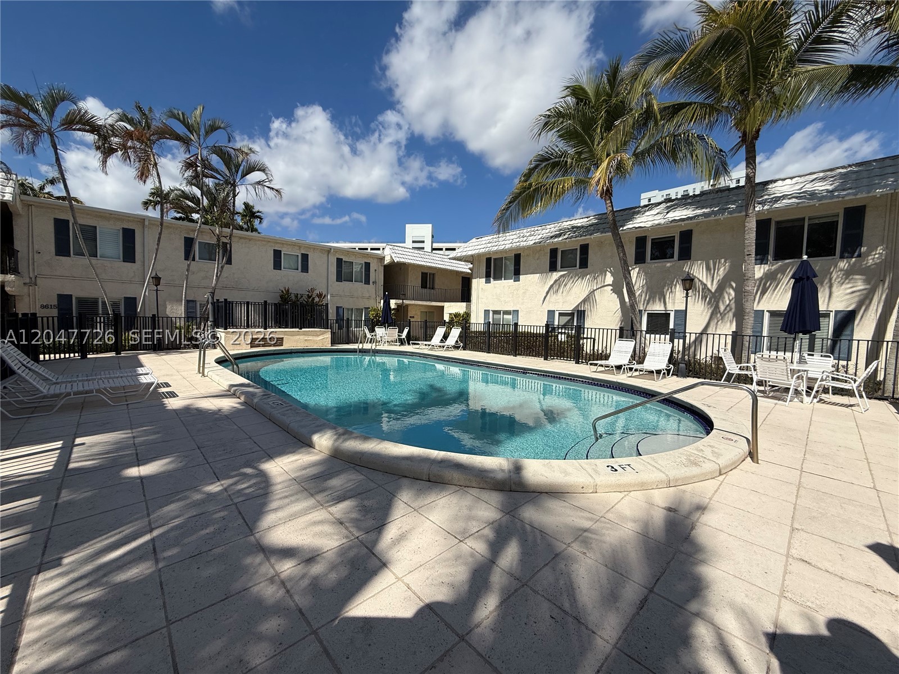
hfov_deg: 102.1
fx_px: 364
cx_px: 450
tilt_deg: -2.6
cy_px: 337
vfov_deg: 85.7
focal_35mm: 14
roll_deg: -1.5
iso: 50
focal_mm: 2.22
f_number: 2.2
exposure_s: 1/4425
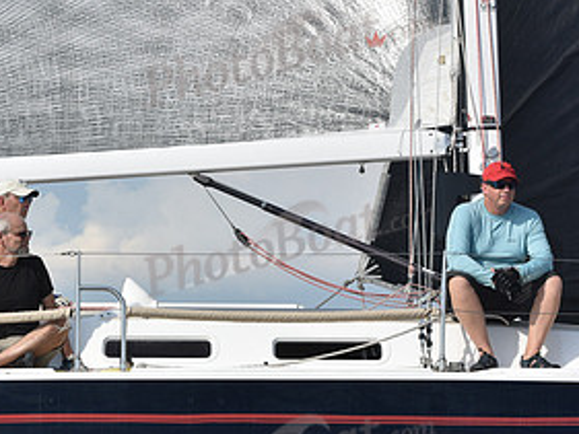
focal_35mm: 139
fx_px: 2326
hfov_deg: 14.0
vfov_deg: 10.6
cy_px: 379
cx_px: 39
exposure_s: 1/1250
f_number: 8
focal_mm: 70
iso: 320
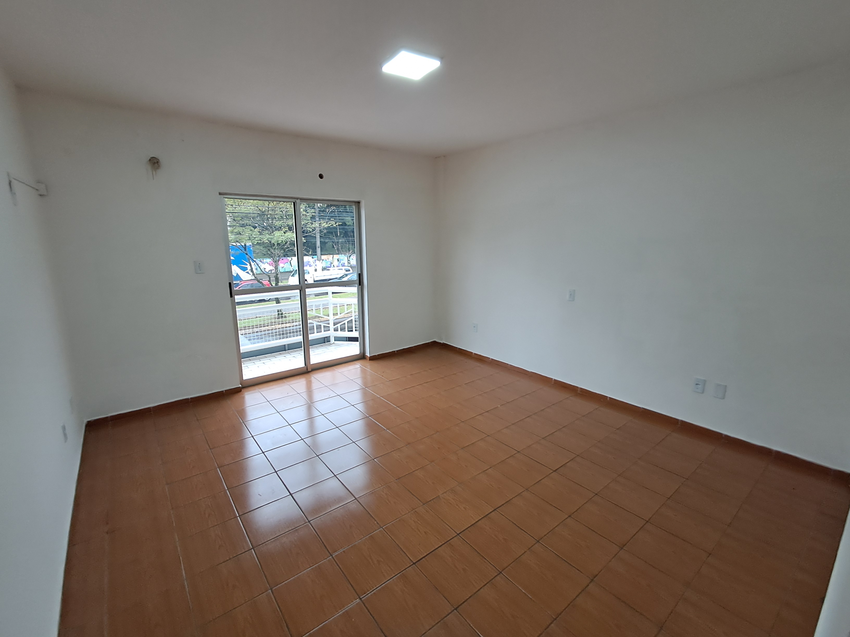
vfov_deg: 78.1
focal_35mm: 16
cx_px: 425
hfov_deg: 94.5
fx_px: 393
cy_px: 318
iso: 125
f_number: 2.2
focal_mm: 1.64
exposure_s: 1/40
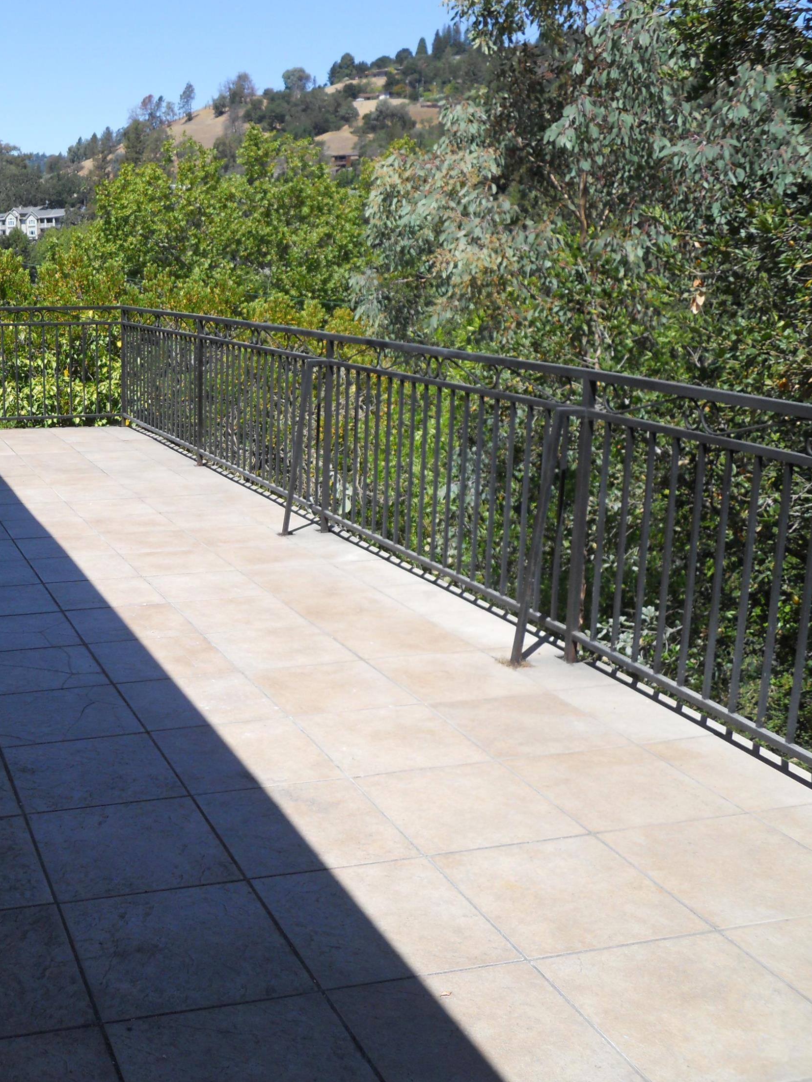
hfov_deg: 34.5
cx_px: 62
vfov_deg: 47.9
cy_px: 530
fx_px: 1220
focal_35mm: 39
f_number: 5.4
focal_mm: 5
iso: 80
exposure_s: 1/320
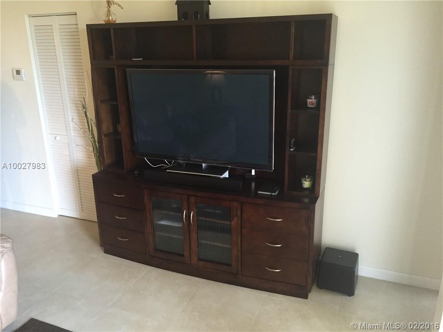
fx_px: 371
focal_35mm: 29
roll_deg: -0.4
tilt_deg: -17.5
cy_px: 166
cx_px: 222
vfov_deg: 48.2
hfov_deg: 61.7
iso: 250
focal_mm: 4.15
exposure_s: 1/30
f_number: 2.2
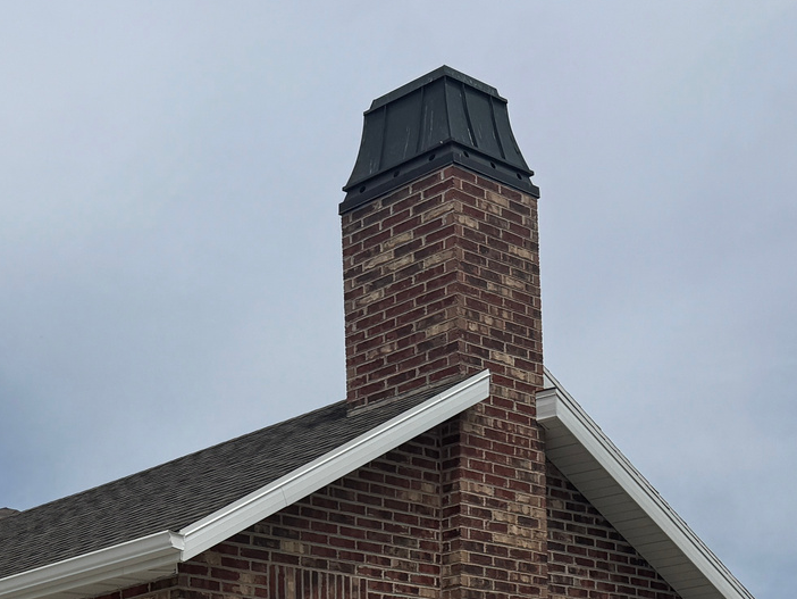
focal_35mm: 70
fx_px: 1612
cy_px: 847
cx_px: -30
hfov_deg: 26.1
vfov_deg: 19.0
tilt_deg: +3.2
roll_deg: +0.5
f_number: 1.78
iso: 80
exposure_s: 1/10417
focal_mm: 6.76
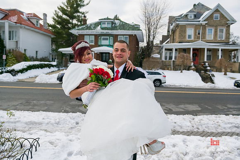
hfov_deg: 60.3
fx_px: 207
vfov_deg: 42.3
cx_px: 120
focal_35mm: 31
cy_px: 80
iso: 1600
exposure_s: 1/5000
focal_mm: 31
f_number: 4
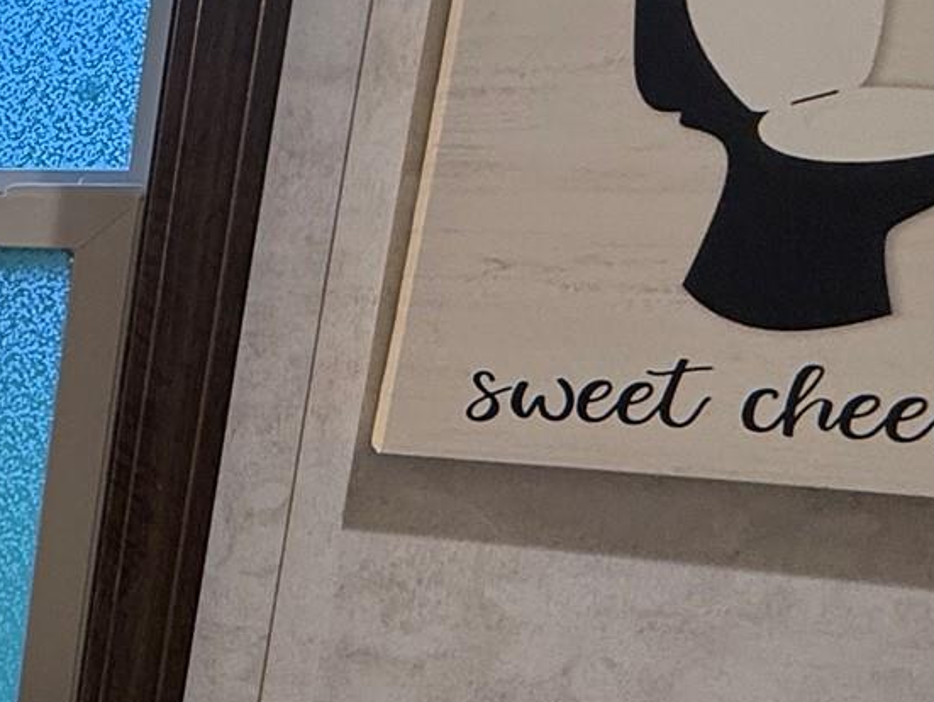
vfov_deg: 27.7
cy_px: 524
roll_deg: -1.5
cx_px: -590
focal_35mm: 52
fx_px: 1404
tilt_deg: -10.8
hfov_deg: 24.6
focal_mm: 2.22
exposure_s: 1/120
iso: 160
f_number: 2.2
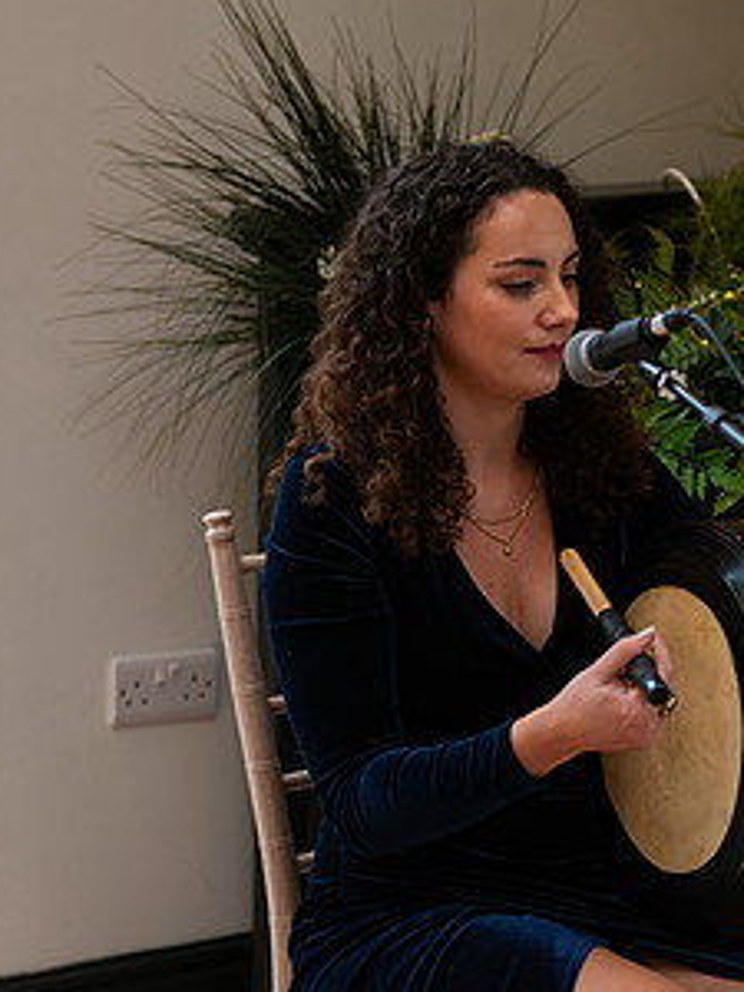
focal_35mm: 130
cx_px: 513
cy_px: 498
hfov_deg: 11.4
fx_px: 3725
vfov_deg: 15.2
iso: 640
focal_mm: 70
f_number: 3.5
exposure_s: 1/160
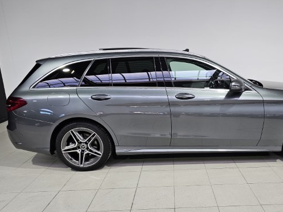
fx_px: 245
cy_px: 122
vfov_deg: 46.6
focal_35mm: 30
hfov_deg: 59.1
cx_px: 179
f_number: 1.7
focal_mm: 6.3
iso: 125
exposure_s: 1/190
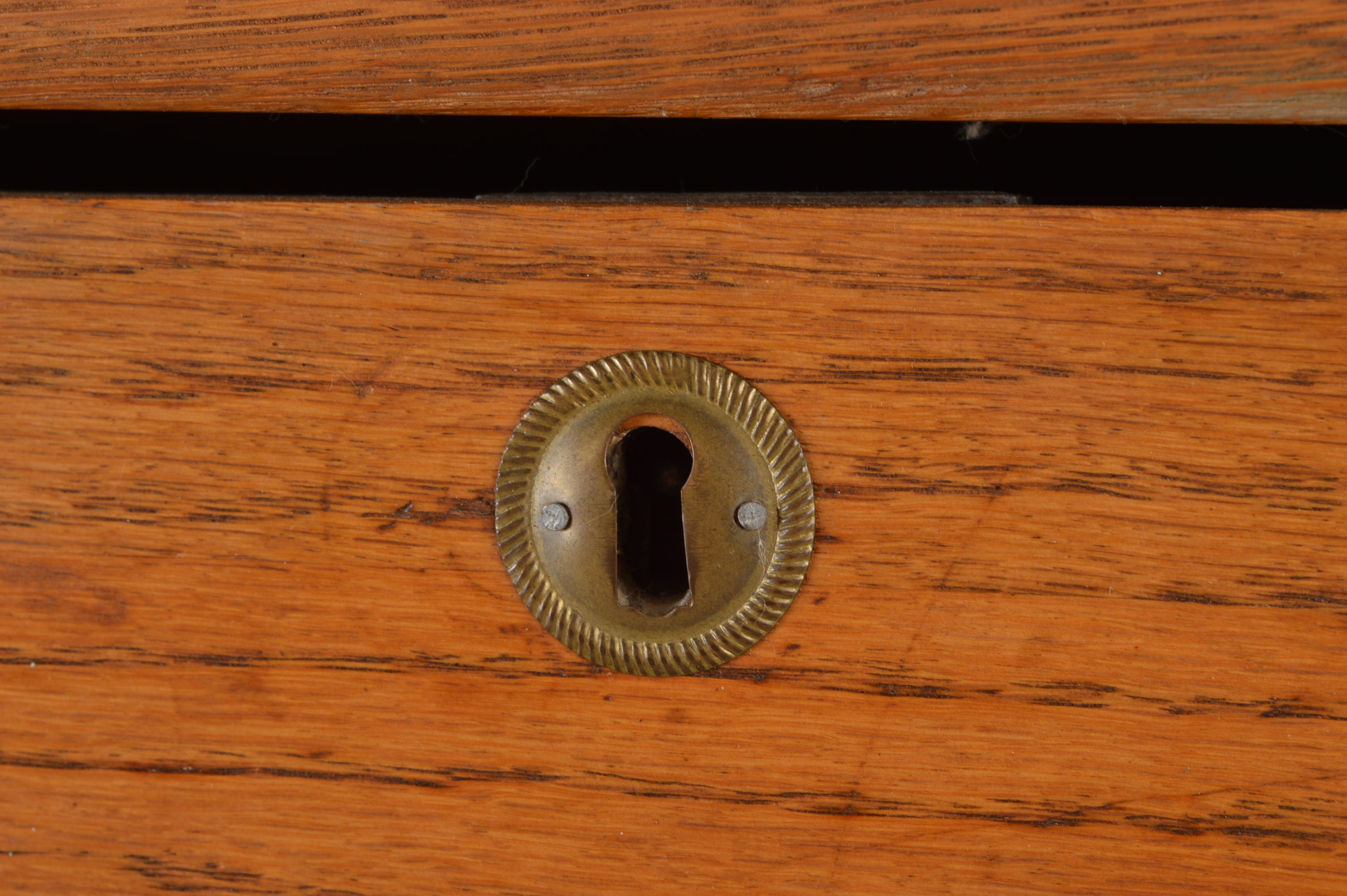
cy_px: 448
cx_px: 674
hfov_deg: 24.6
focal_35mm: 82
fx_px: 3084
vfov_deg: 16.5
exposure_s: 1/125
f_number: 13
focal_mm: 55
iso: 100
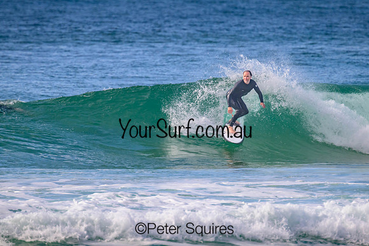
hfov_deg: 2.3
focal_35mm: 900
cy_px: 119
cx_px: 208
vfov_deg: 1.5
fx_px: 9226
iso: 1400
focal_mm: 800
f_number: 11
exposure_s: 1/2000
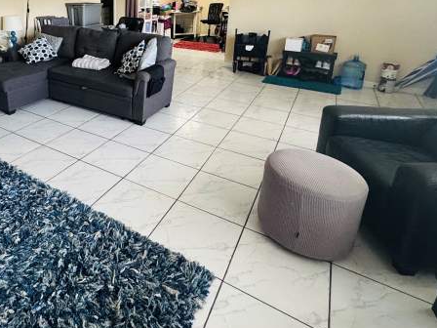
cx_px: 115
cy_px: 71
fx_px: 316
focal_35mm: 25
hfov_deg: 65.6
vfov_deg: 51.8
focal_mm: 2.22
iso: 400
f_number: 2.2
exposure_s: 1/60
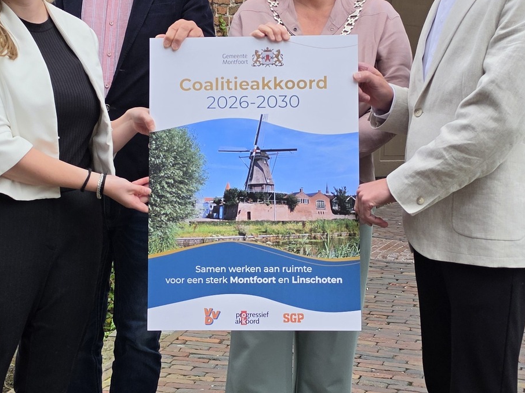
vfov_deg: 22.6
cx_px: 239
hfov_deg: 29.8
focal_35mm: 65
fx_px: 986
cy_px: 168
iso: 64
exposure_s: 1/2693
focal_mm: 6.5
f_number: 1.4
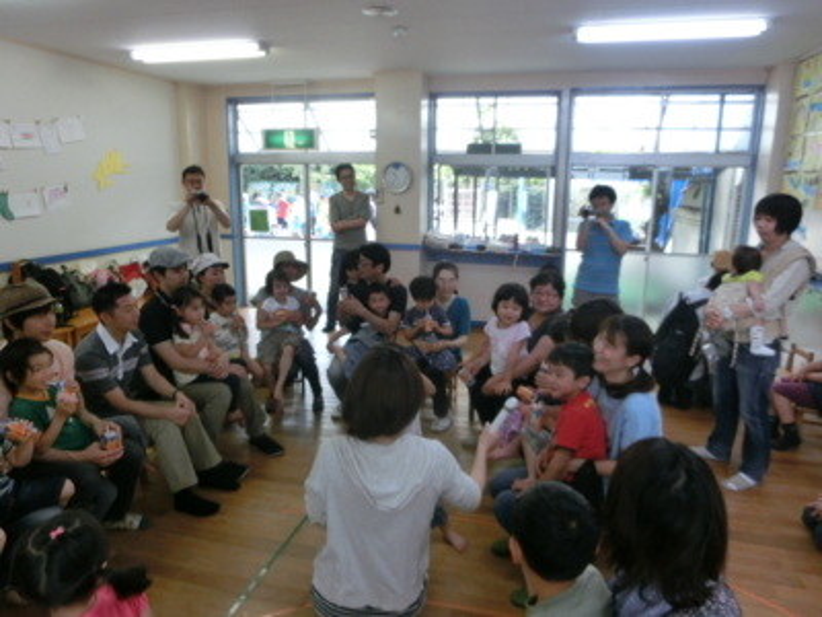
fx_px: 570
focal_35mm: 24
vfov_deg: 56.8
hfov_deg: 71.6
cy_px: 308
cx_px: 411
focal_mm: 4.24
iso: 160
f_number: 3
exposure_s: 1/125
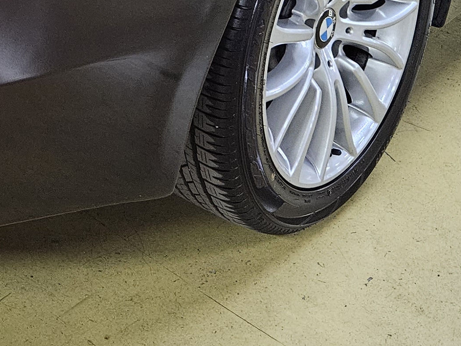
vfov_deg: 15.1
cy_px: -226
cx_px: 62
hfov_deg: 21.8
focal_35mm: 88
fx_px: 1172
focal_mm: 5.4
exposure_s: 1/60
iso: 800
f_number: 1.8
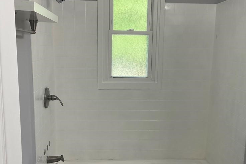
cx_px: 128
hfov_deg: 46.4
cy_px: 95
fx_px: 287
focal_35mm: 42
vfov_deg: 31.8
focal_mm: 3
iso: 40
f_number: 1.8
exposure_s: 1/100
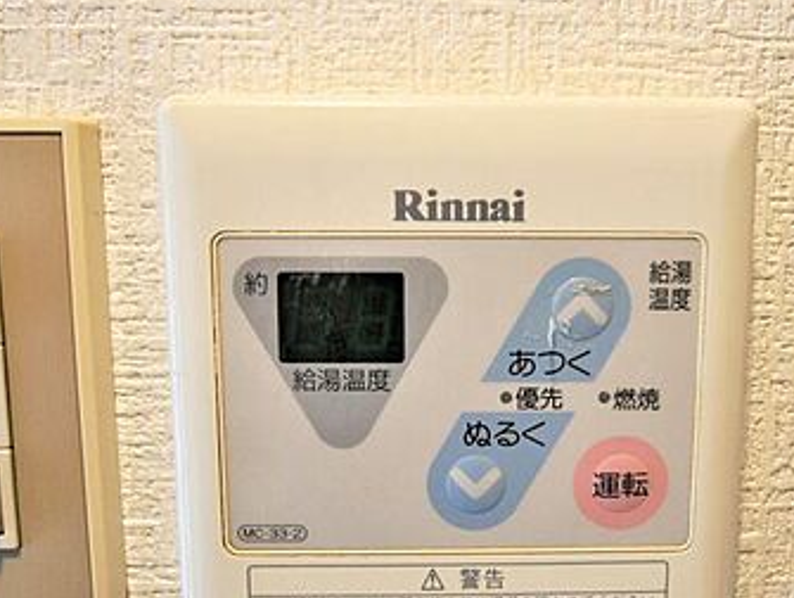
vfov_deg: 42.9
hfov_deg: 55.0
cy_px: 346
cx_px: 460
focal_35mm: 33
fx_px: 758
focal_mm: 12
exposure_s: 1/30
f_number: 3.5
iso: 250
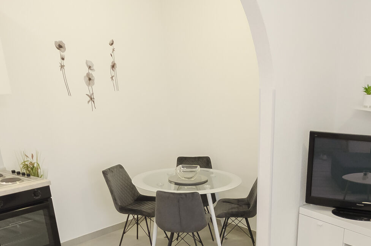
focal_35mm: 47
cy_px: 319
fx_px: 488
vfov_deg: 24.7
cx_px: 274
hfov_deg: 40.6
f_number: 4.2
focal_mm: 11
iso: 640
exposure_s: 1/60
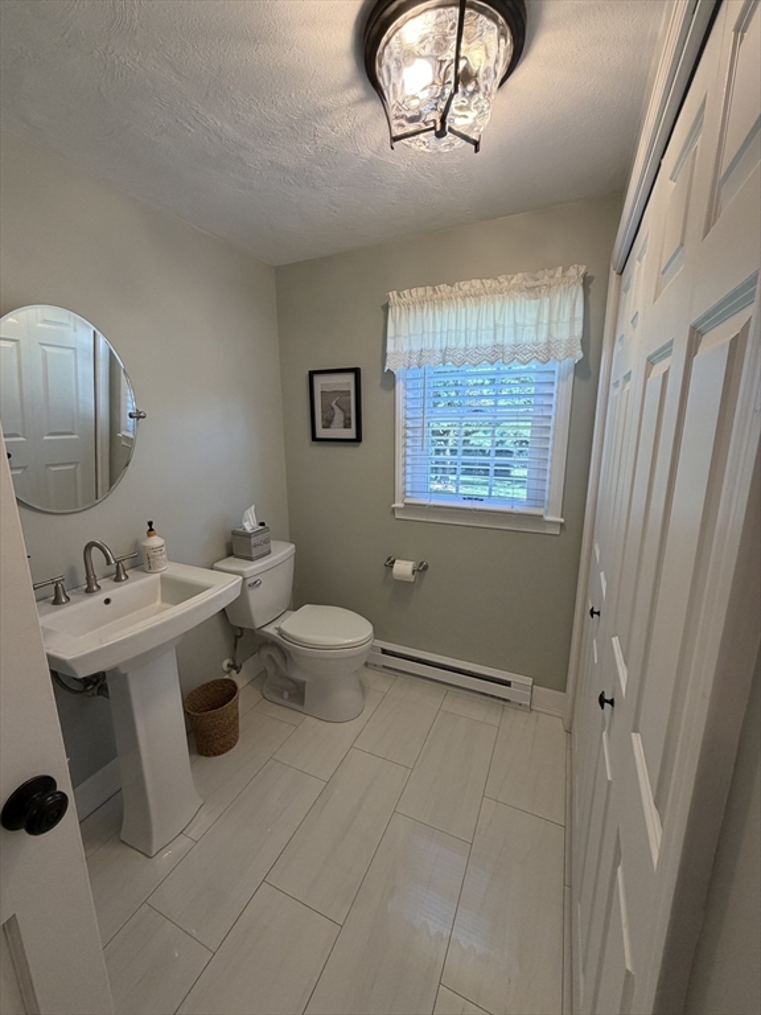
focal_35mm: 14
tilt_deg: -12.2
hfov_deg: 85.7
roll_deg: -0.2
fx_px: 410
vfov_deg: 102.1
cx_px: 380
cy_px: 508
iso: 200
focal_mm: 2.22
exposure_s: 1/120
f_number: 2.2
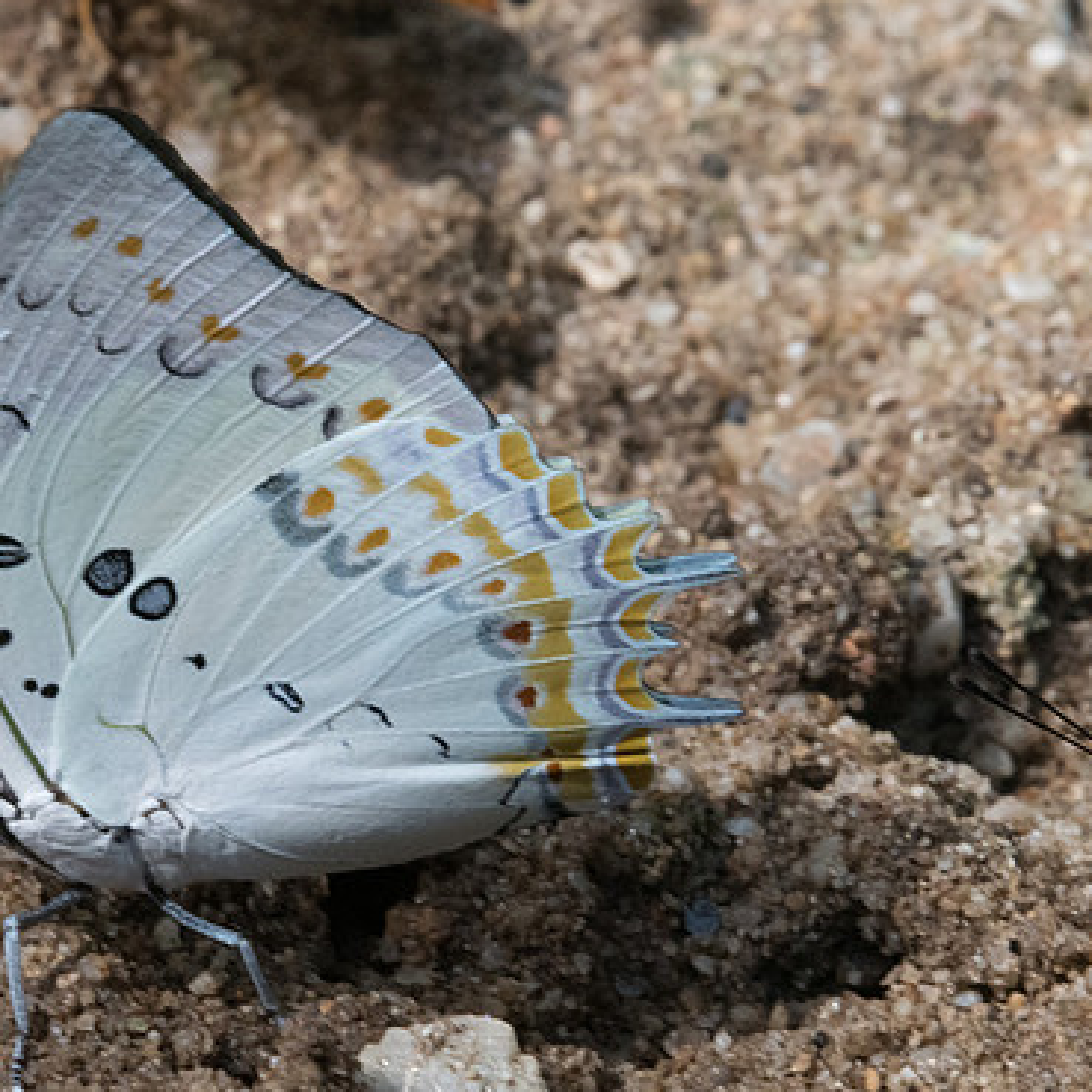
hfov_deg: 1.9
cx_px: 290
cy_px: 645
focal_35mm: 921
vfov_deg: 1.9
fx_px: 32871
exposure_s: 1/400
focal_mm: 400
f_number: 18
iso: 1600
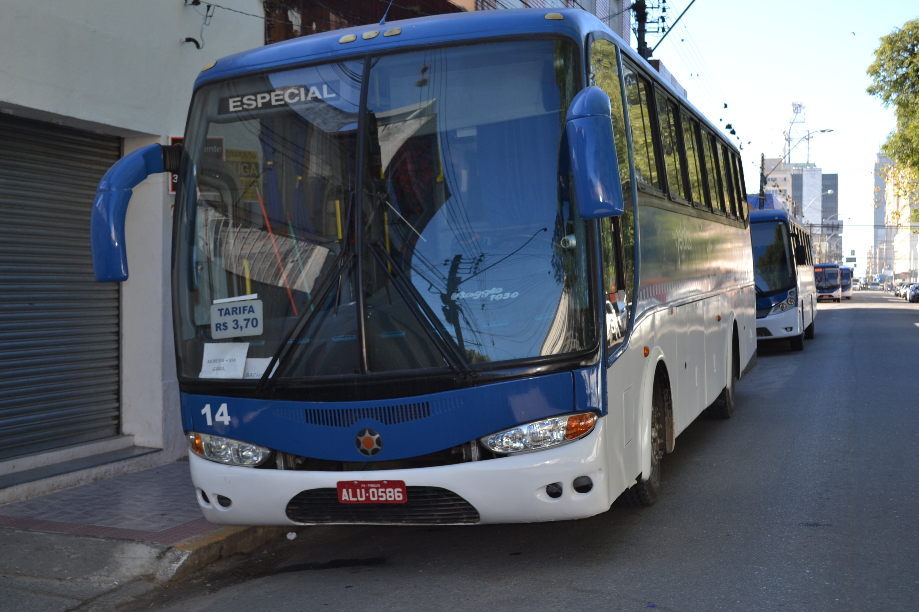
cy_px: 306
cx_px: 460
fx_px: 1302
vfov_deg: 26.5
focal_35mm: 51
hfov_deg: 38.9
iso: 110
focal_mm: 34
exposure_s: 1/125
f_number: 5
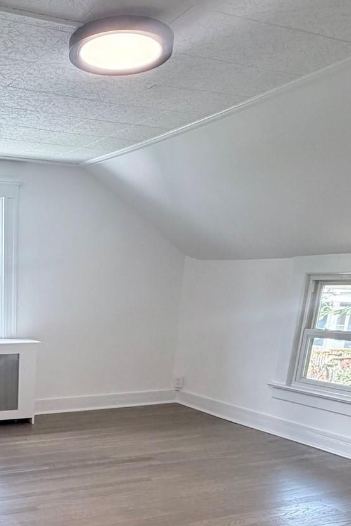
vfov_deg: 49.5
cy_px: 434
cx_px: 10
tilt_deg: -16.3
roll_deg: +0.2
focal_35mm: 36
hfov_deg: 34.0
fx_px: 526
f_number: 2.2
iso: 250
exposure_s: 1/120
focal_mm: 2.22
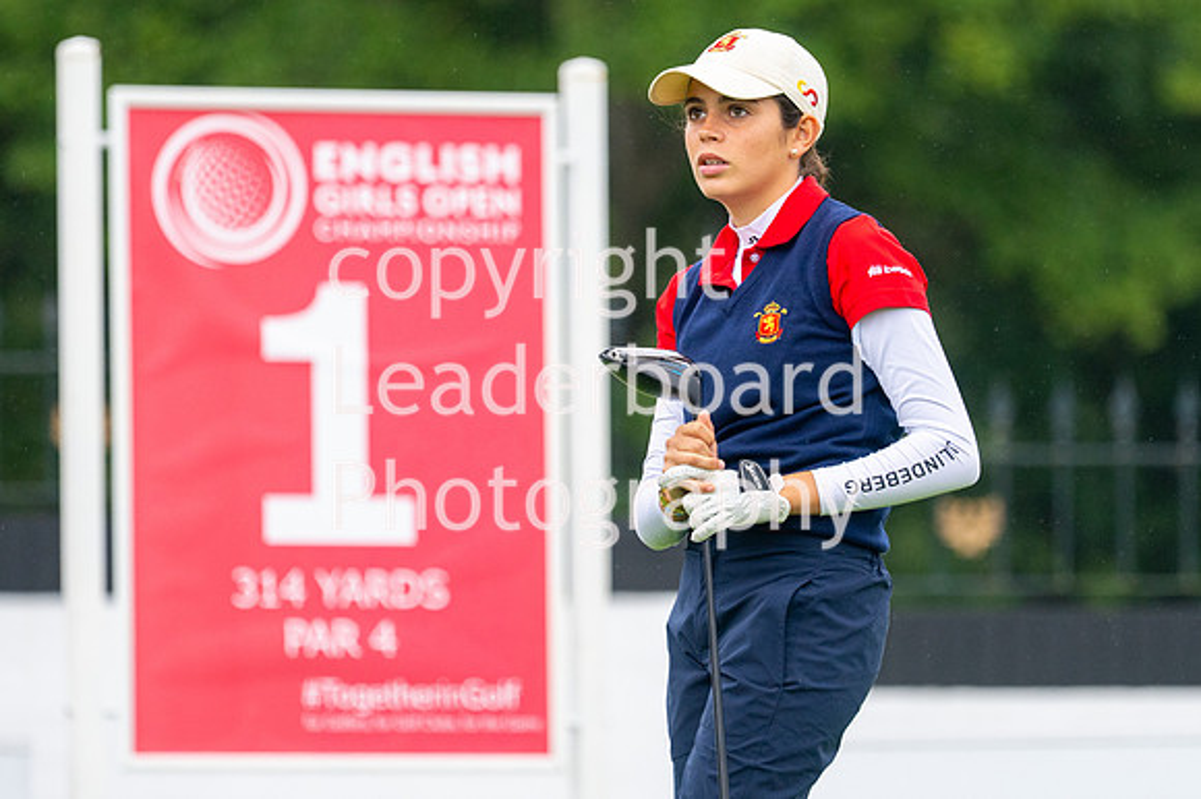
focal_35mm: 563
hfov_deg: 3.7
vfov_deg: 2.4
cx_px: 751
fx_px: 18755
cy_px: 380
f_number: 4
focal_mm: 300
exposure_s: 1/1000
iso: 400
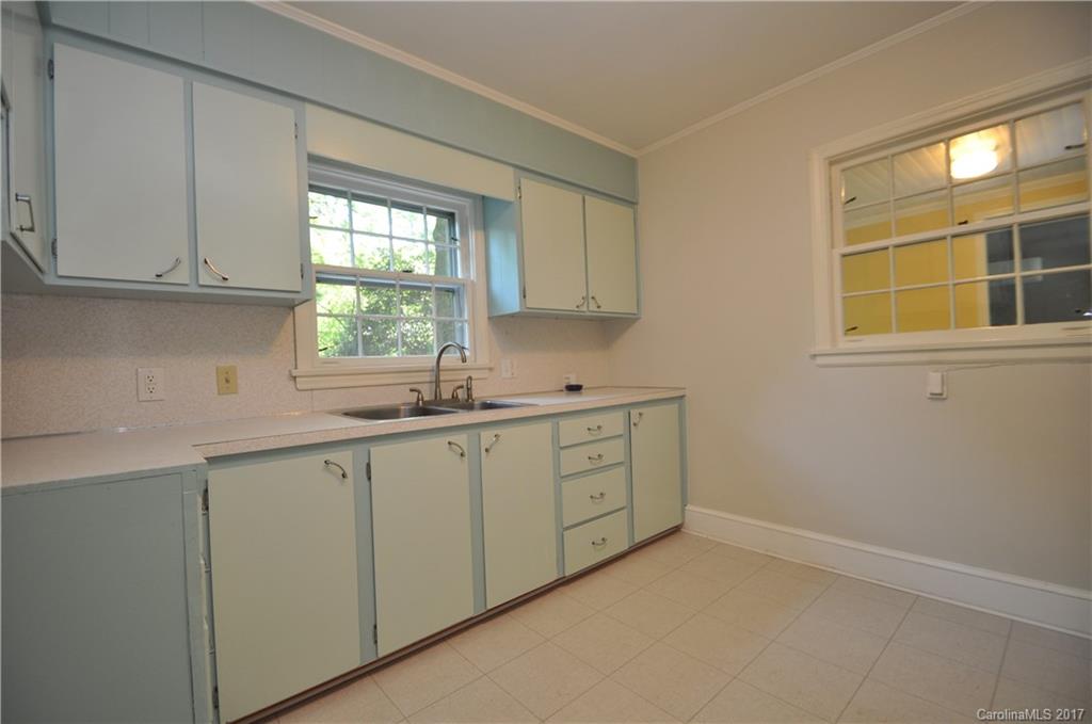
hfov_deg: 100.5
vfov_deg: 77.1
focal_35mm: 15
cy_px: 362
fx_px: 454
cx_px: 546
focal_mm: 10
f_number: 4
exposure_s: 1/60
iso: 400
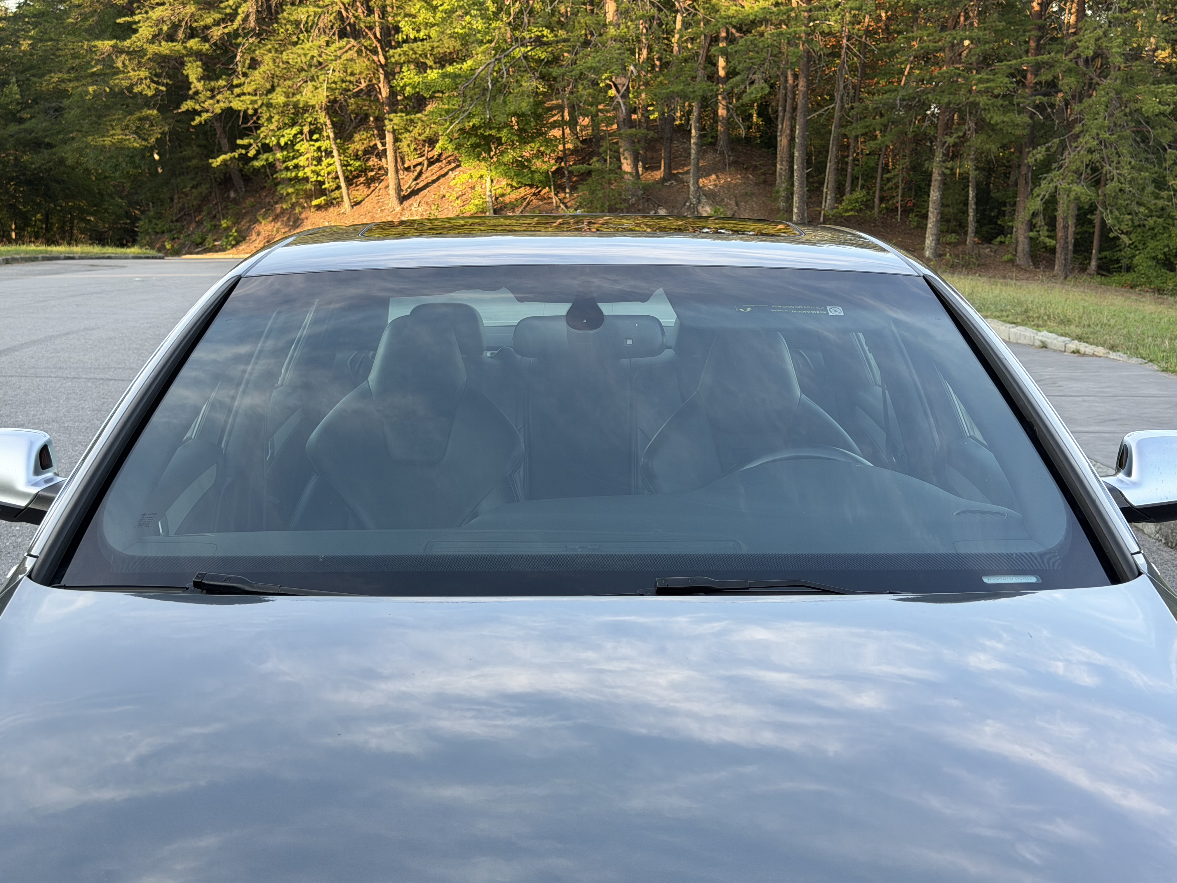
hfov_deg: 39.7
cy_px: 442
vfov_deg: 30.3
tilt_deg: -10.2
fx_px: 1632
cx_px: 588
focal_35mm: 48
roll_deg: +0.6
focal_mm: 6.76
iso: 64
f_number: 1.78
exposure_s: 1/322
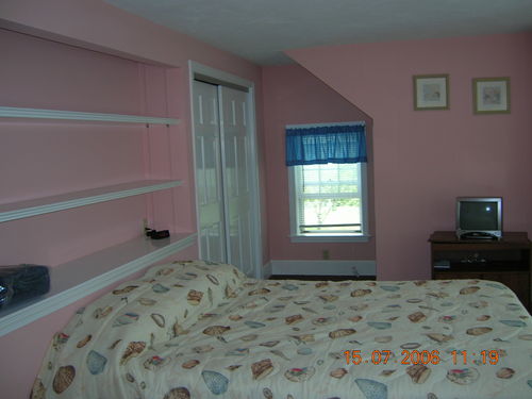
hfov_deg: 54.0
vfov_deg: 41.8
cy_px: 200
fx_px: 523
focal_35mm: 34
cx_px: 266
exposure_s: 1/30
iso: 50
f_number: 2.9
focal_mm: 5.7
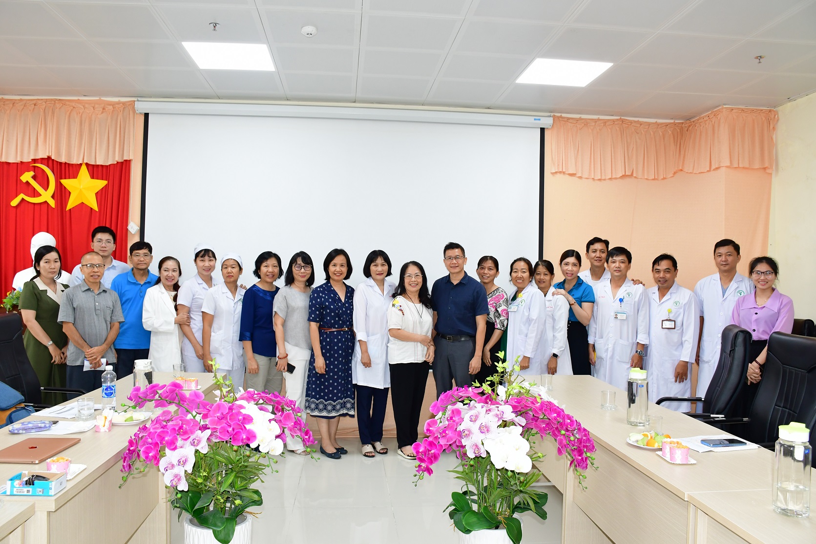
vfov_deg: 47.9
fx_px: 612
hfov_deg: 67.4
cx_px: 408
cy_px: 272
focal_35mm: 27
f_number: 5.6
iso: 900
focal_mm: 18
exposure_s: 1/60
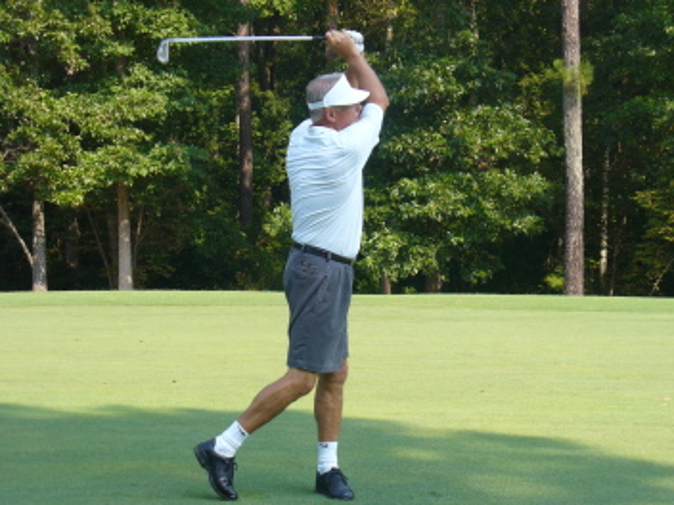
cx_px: 337
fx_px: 1908
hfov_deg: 20.0
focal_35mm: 98
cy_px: 252
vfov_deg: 15.1
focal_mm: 16.1
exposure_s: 1/320
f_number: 3.5
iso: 80
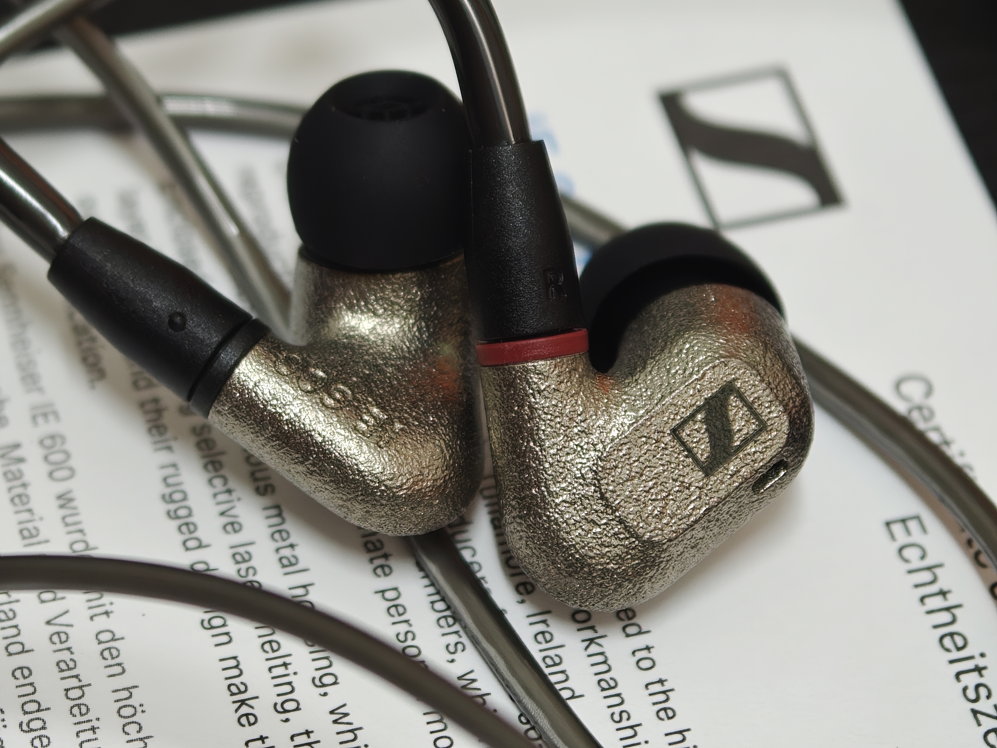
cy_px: 374
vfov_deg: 11.0
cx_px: 498
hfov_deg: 14.6
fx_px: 3888
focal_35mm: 135
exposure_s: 1/14
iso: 1600
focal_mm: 16.53
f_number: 2.1
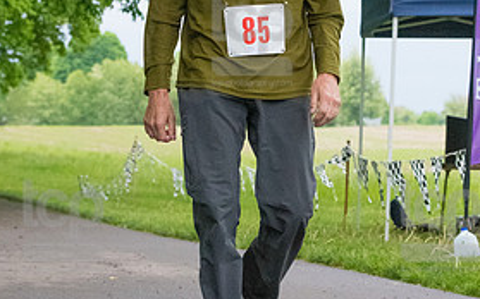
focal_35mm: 184
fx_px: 2406
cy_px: 40
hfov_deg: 11.4
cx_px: 252
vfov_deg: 7.1
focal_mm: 75
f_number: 5.6
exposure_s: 1/1250
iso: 6400
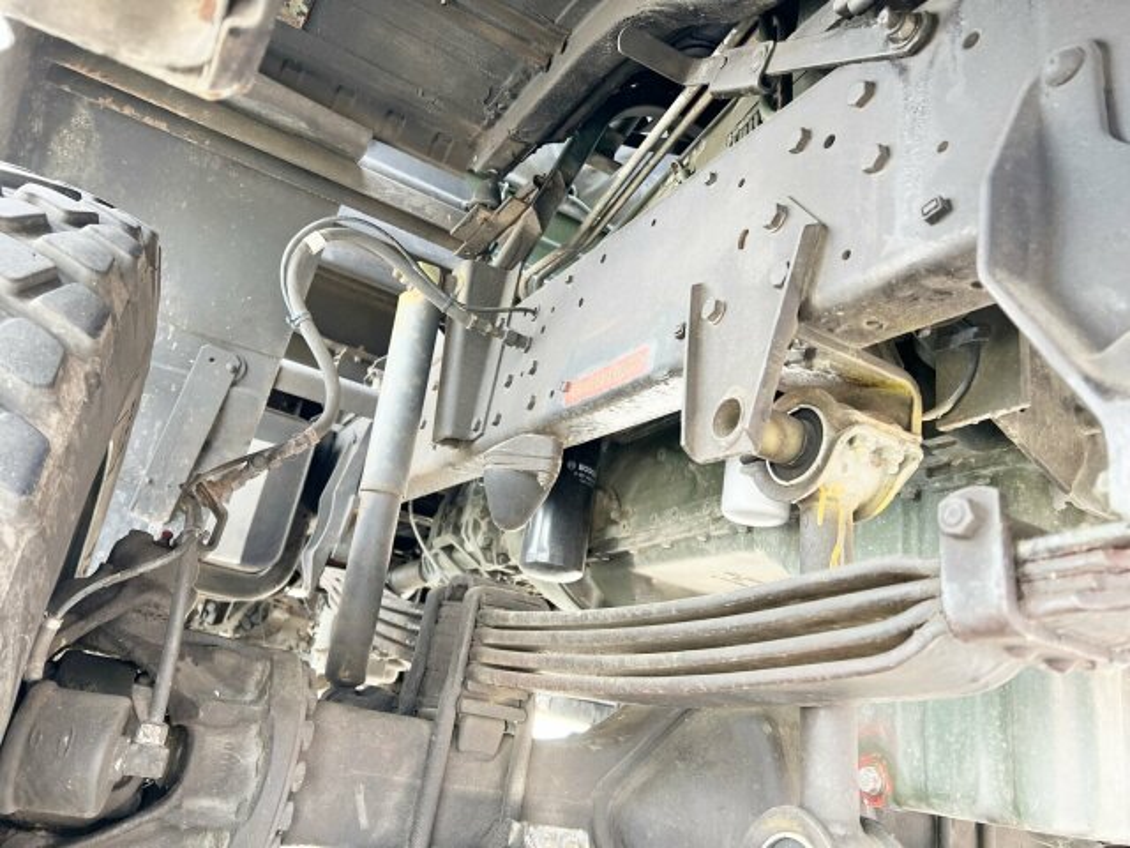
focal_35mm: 26
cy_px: 424
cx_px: 565
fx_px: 849
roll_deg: -8.8
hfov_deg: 67.3
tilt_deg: +15.8
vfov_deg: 53.1
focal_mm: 5.7
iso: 125
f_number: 1.5
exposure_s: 1/121
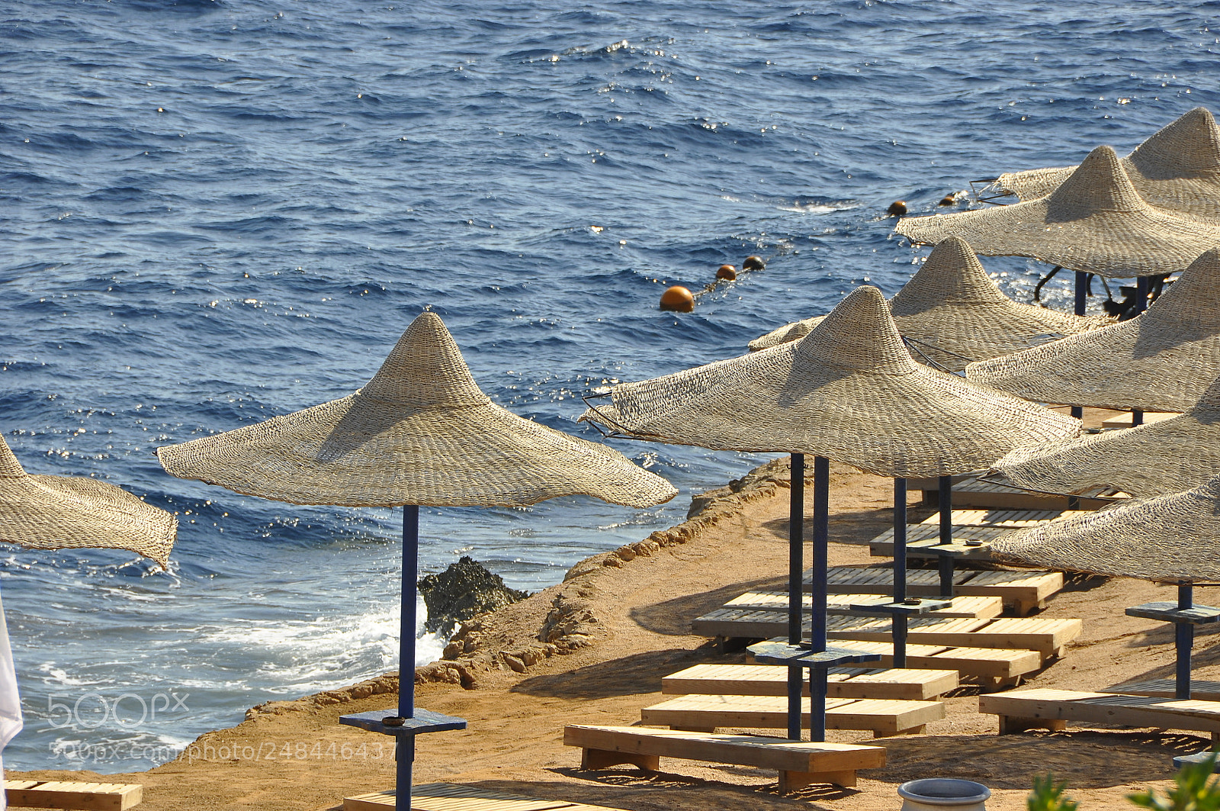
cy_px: 406
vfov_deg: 4.6
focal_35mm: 300
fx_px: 10155
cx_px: 610
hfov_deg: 6.9
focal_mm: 200
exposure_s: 1/320
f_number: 9
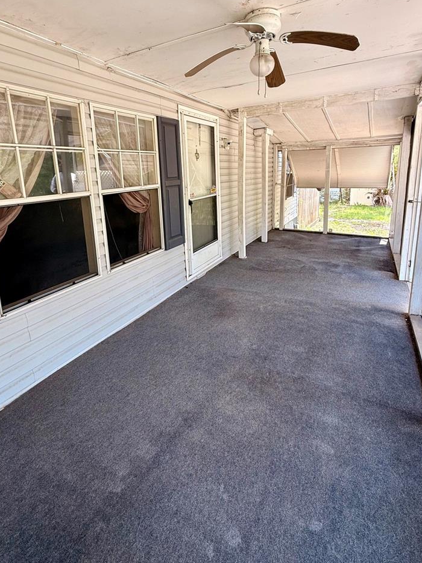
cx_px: 209
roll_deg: +1.2
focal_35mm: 18
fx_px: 293
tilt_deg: -10.5
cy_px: 230
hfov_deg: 71.6
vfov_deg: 86.8
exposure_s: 1/99
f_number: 2.2
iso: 64
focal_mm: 2.22
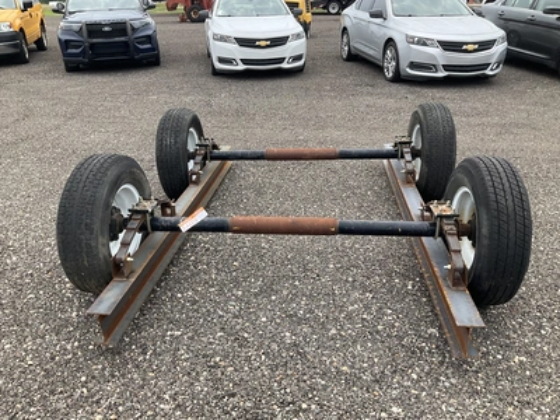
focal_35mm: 29
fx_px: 469
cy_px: 210
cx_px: 280
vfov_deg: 48.2
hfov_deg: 61.7
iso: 25
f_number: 1.8
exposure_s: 1/650
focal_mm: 3
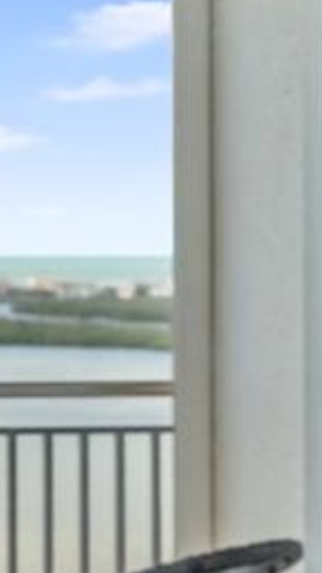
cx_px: -693
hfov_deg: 7.8
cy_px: 244
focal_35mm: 132
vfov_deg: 16.3
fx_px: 2006
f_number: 8
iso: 2500
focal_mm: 32
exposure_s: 1/200
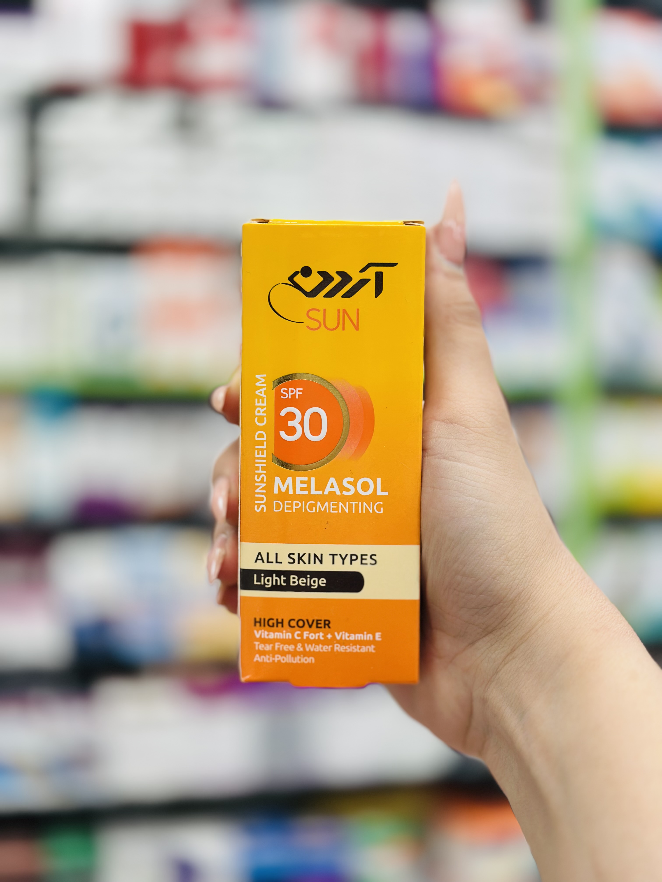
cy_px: 441
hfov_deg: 30.3
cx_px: 331
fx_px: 1224
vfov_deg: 39.7
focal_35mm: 48
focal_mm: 6.86
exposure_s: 1/139
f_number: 1.78
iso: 80
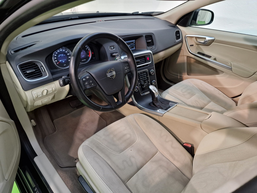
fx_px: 171
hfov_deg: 73.9
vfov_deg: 58.9
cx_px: 128
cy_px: 96
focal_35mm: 23
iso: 250
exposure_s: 1/50
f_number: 1.8
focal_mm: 6.4
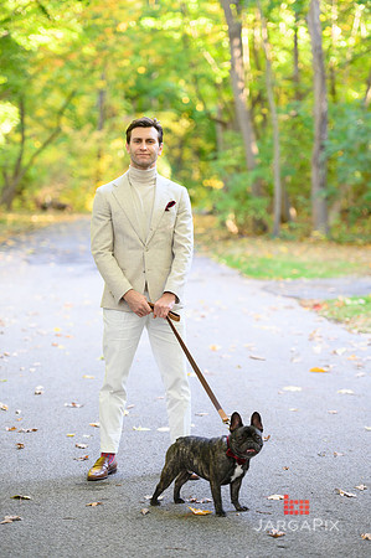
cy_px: 279
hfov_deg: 11.8
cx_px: 186
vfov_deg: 17.7
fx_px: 1797
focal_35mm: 116
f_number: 3.2
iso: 1600
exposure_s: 1/200
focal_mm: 116
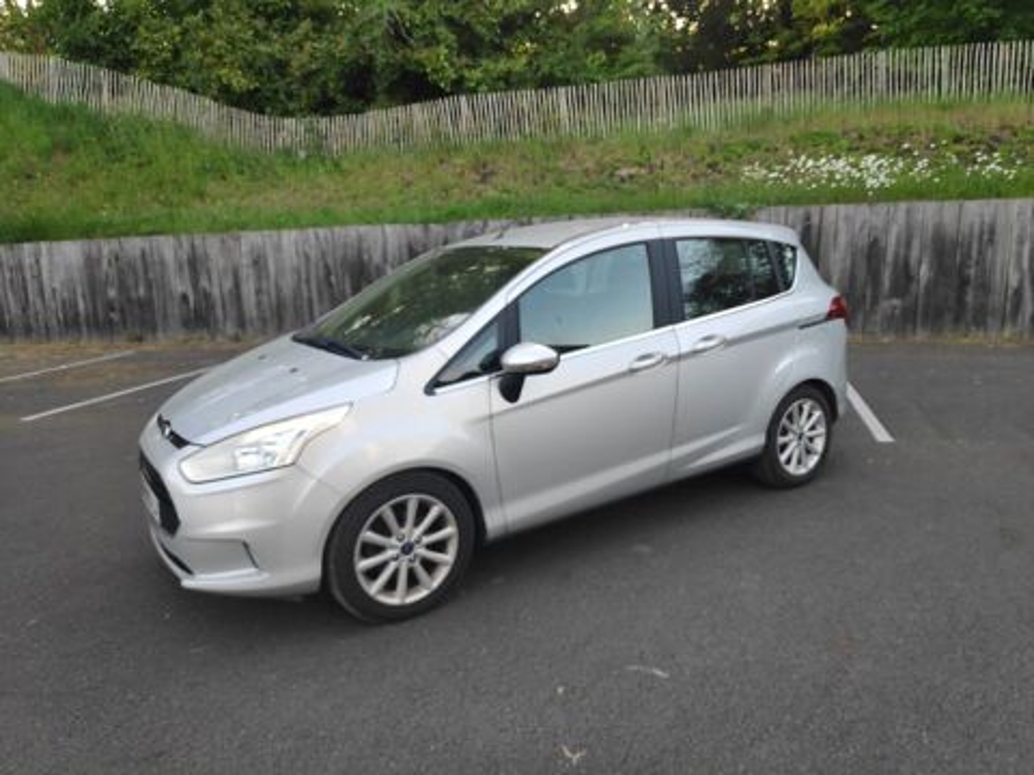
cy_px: 388
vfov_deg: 66.0
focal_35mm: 20
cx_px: 517
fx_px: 597
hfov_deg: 81.7
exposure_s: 1/176
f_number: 1.9
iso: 100
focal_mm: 3.94
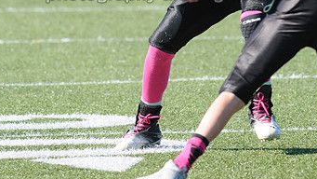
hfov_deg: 2.7
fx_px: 6726
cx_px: 165
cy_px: -50
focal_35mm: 800
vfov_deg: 1.5
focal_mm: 300
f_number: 5
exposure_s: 1/500
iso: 200
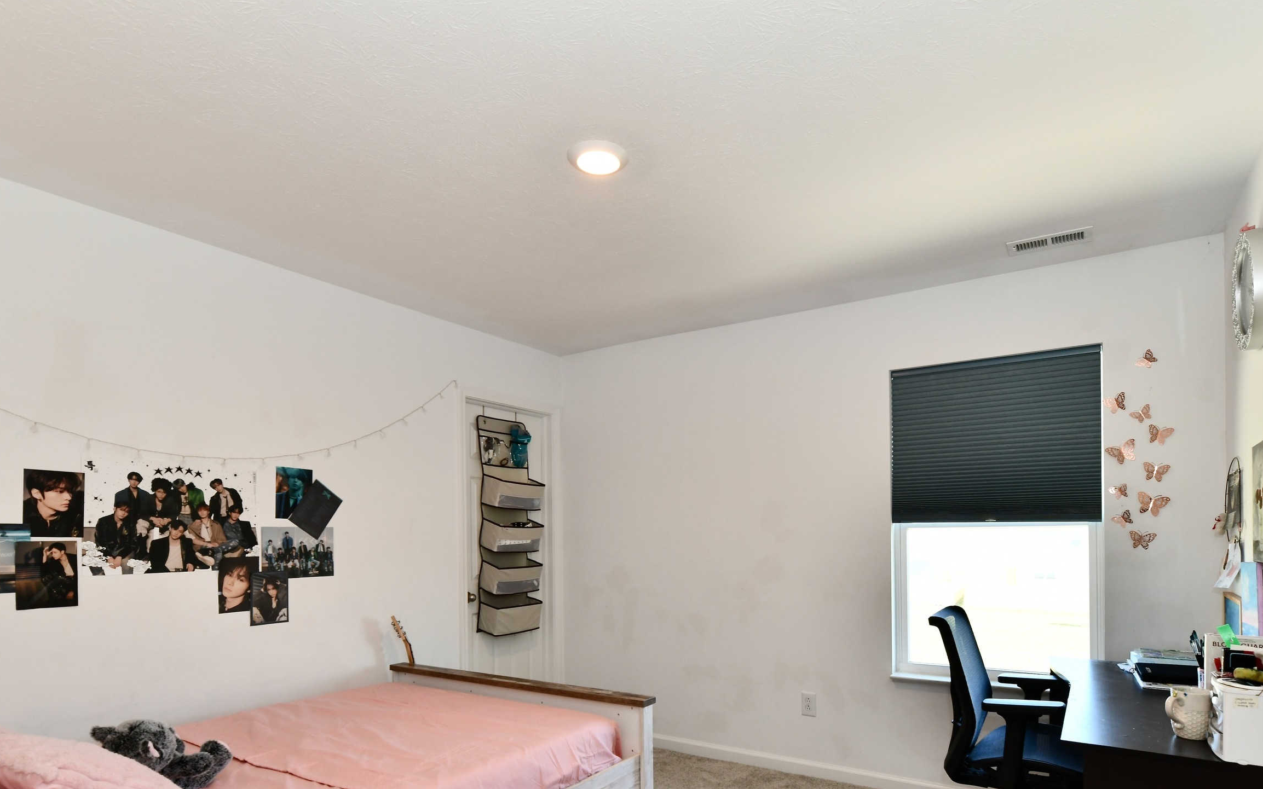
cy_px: 558
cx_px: 658
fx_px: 654
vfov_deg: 60.0
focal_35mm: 19
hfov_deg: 87.9
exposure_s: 1/60
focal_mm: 14
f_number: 6.3
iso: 640
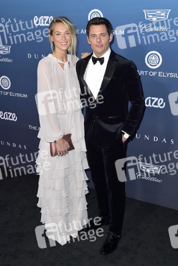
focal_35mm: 44
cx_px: 89
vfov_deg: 44.5
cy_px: 133
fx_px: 326
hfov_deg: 30.5
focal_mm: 44
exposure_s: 1/250
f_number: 5.6
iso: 250
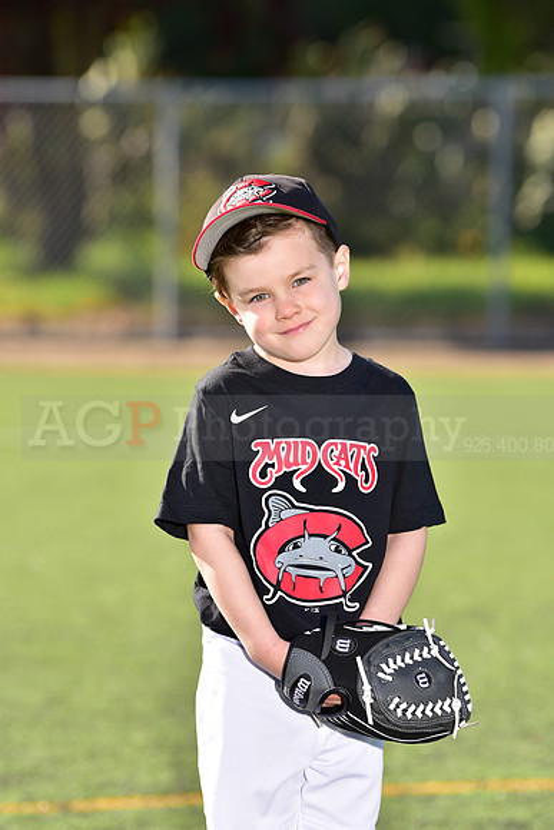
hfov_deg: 6.9
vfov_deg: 10.3
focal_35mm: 200
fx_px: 4614
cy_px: 415
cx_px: 277
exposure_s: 1/250
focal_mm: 200
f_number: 5
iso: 80
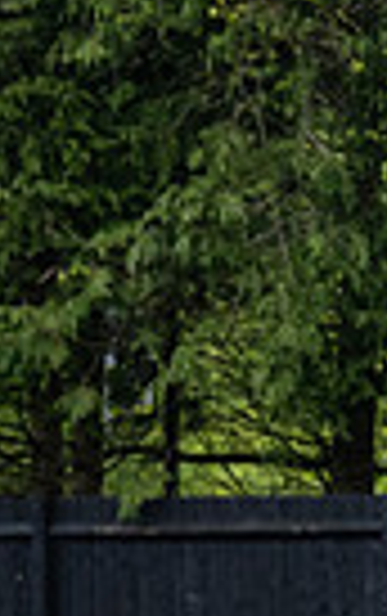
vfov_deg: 3.0
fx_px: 11624
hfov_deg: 1.9
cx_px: 1313
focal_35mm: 691
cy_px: 369
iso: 500
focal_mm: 110
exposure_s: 1/2500
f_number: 4
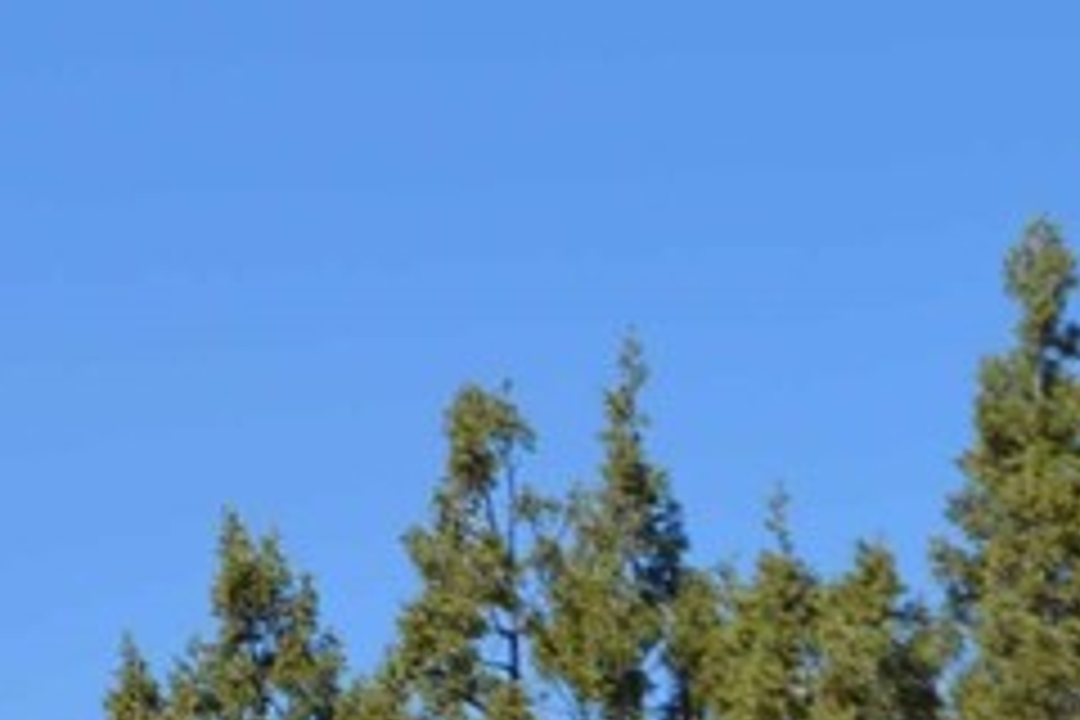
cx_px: -1242
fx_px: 11197
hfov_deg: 5.4
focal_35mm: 373
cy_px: 544
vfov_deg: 3.7
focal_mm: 55
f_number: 9
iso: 100
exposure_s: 1/320
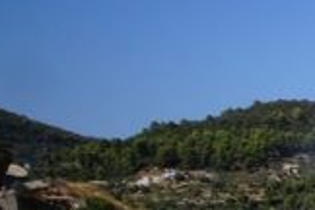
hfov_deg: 13.2
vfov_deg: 10.8
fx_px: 1076
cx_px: 719
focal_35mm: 123
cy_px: 296
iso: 80
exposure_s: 1/400
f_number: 7.1
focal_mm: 4.1
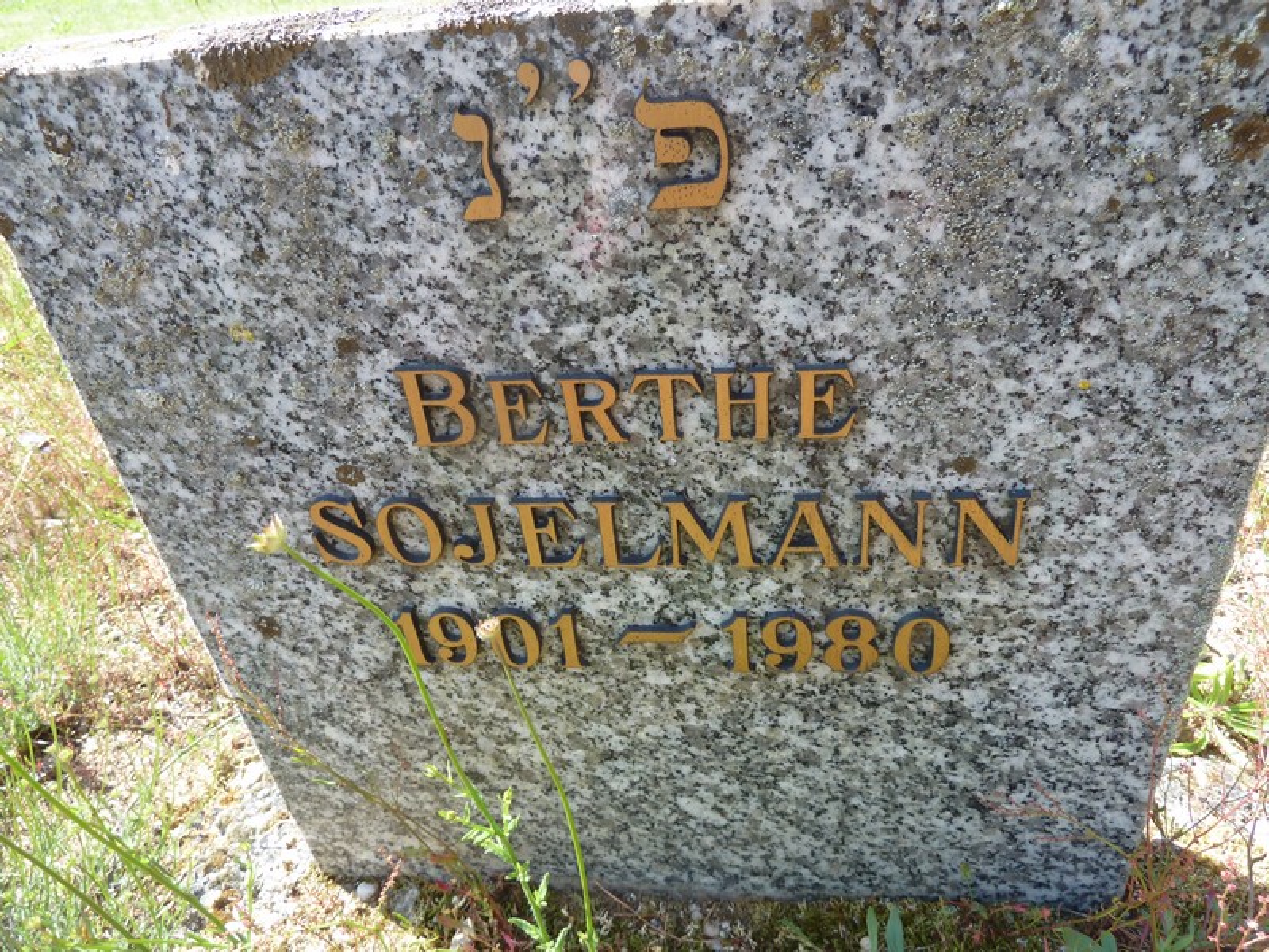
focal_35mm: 25
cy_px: 476
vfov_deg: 54.9
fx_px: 916
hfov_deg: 69.4
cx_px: 634
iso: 80
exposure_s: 1/100
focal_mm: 4.1
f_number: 3.5
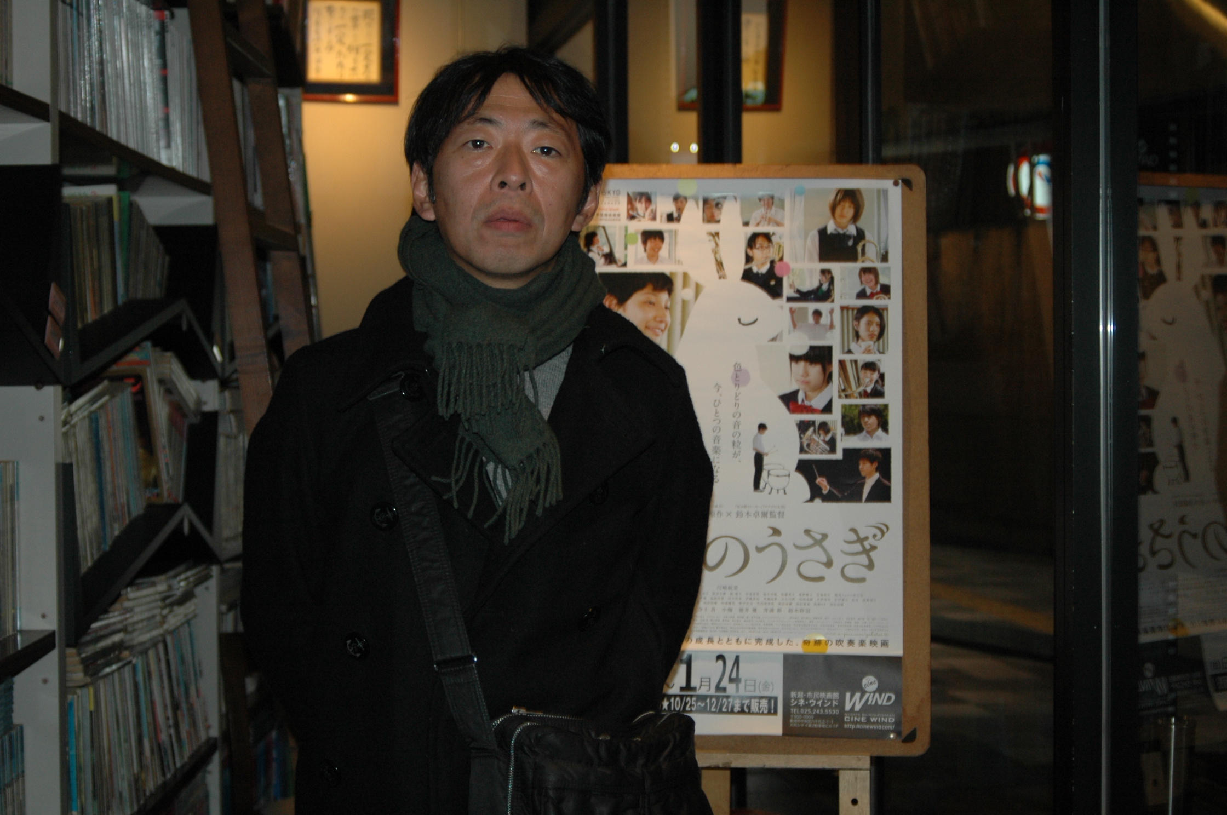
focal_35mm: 57
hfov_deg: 35.1
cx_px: 614
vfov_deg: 23.7
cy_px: 408
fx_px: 1940
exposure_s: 1/60
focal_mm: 38
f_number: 3.8
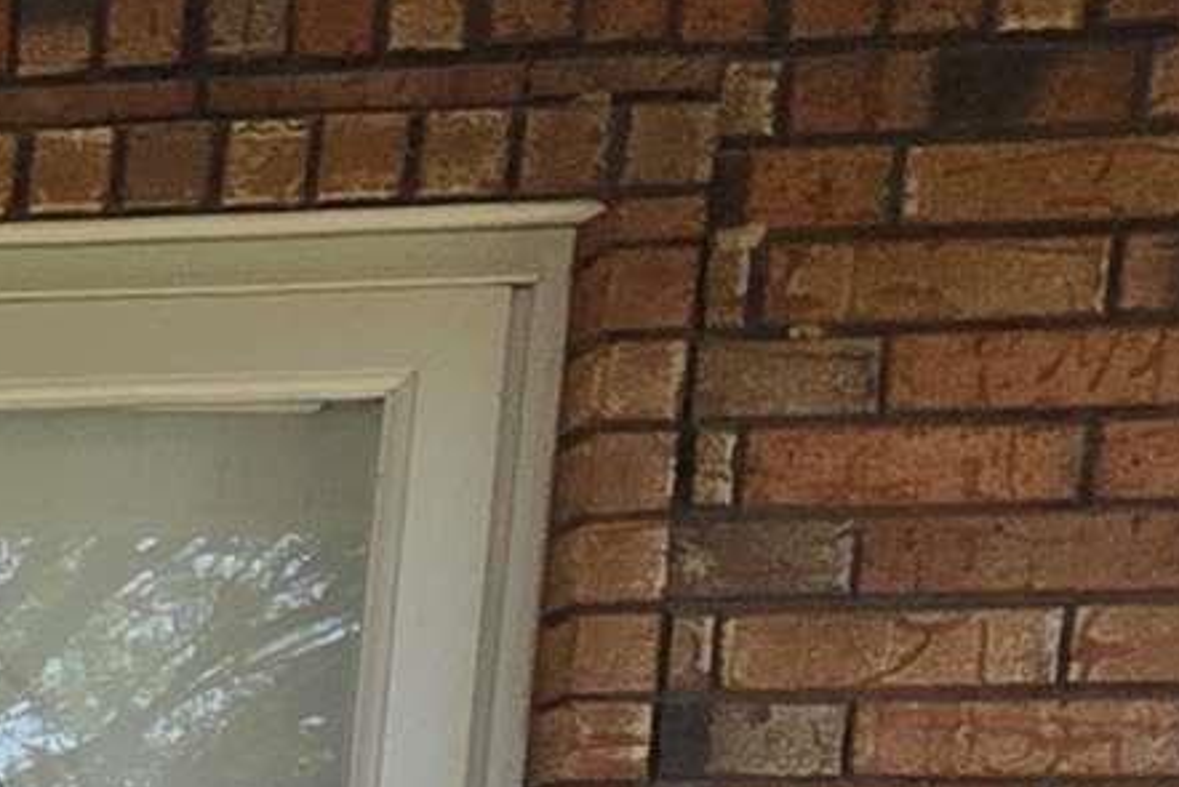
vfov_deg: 12.7
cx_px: -1664
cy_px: 1587
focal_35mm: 94
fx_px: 3079
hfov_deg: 14.3
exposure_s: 1/2000
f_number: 1.9
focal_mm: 2.2
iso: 100
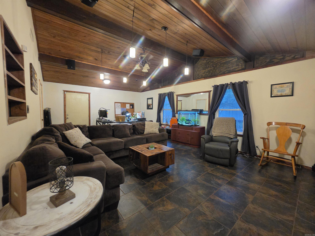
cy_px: 118
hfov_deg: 106.2
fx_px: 118
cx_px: 158
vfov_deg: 89.9
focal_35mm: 13
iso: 500
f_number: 1.9
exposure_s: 1/60
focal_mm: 2.2
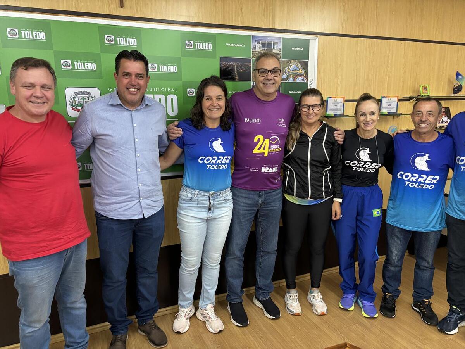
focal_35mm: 26
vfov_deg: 53.1
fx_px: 349
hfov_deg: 67.3
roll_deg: +1.2
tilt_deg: -11.0
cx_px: 232
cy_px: 174
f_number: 1.6
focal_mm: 5.96
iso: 320
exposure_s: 1/60
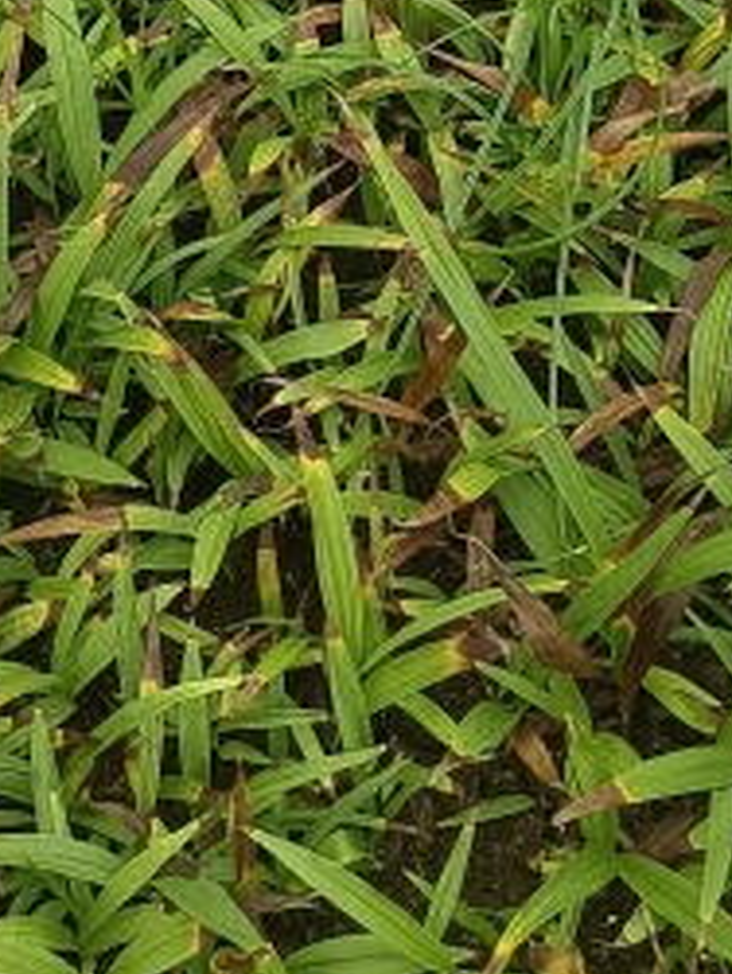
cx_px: 343
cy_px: -656
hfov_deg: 15.1
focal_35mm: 98
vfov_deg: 17.2
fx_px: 2758
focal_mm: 5.59
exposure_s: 1/50
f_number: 1.88
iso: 1059
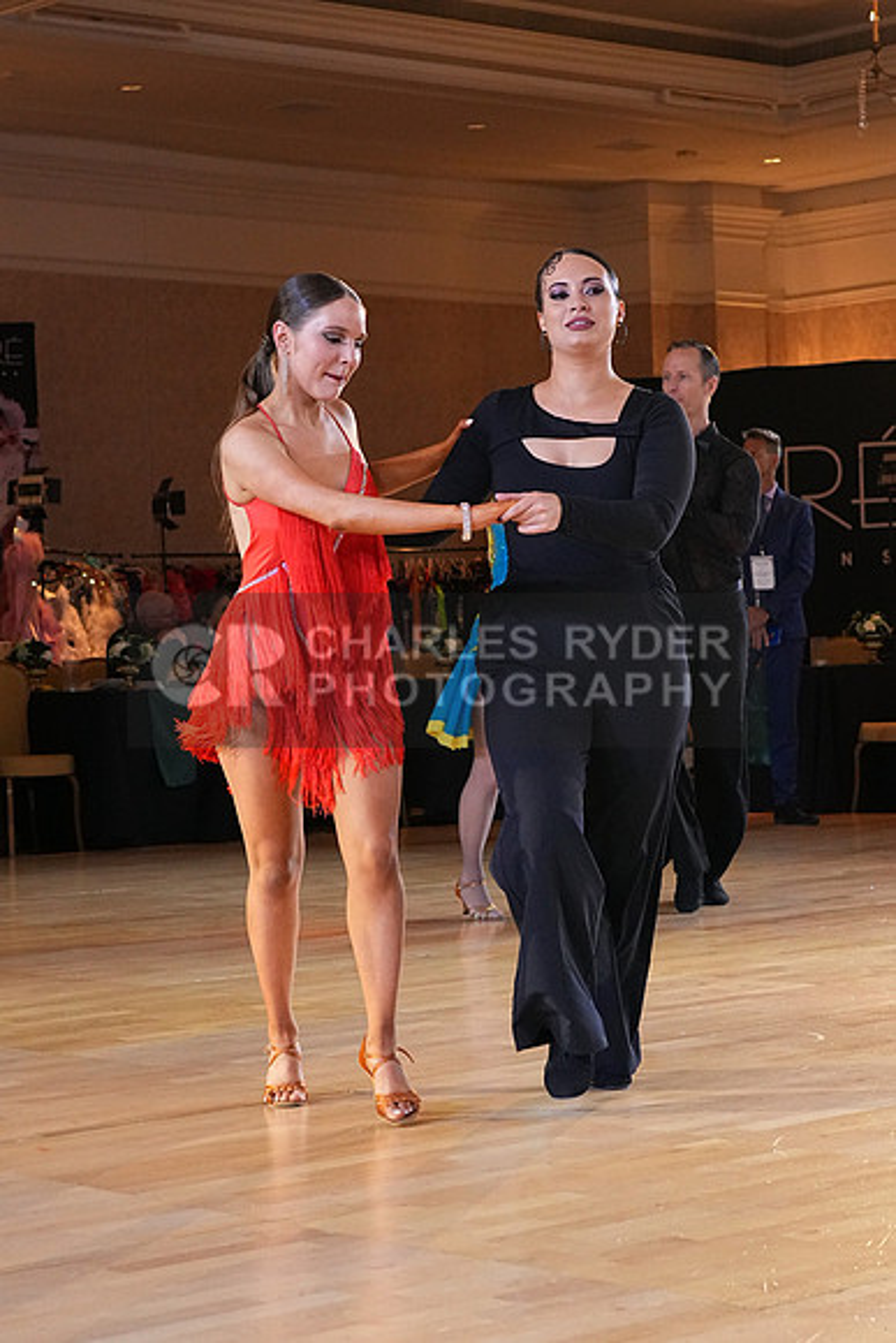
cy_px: 672
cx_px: 448
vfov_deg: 25.7
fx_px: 2947
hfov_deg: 17.3
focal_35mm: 79
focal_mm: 53
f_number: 6.3
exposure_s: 1/200
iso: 5000
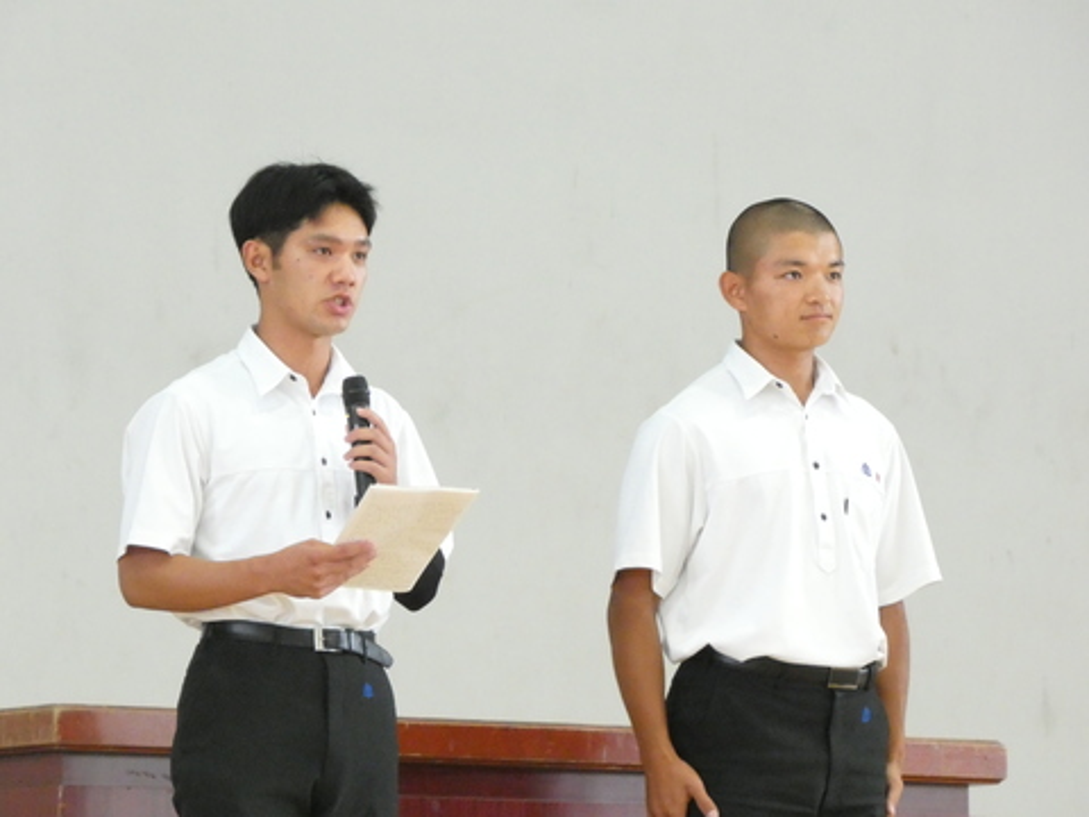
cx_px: 544
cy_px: 408
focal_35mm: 413
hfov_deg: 4.8
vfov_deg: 3.6
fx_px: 12993
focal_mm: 74
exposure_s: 1/80
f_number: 5.6
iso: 1600
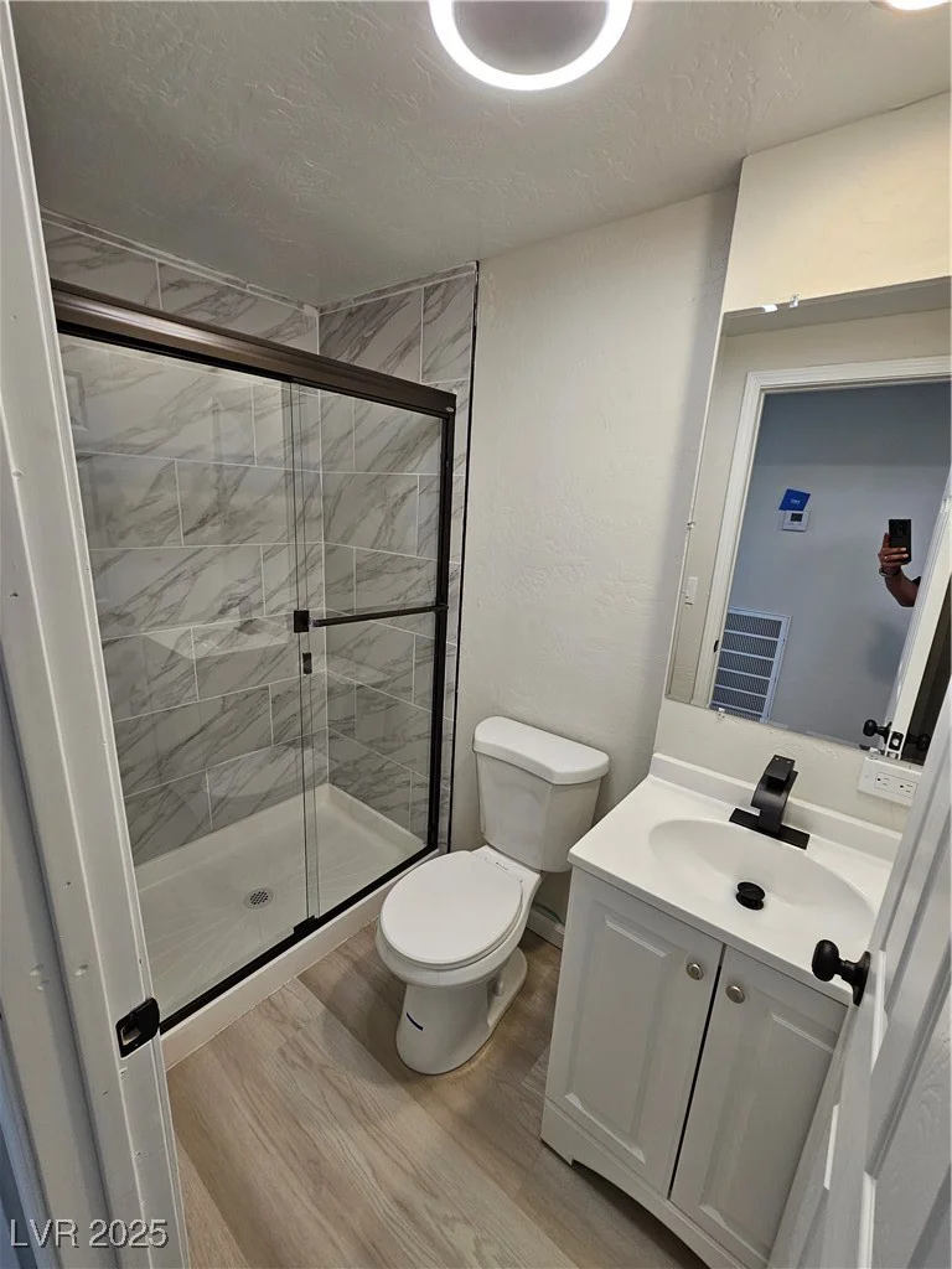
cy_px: 634
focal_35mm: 13
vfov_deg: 106.2
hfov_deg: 89.9
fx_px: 477
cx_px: 476
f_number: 2.2
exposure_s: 1/60
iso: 125
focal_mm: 2.2
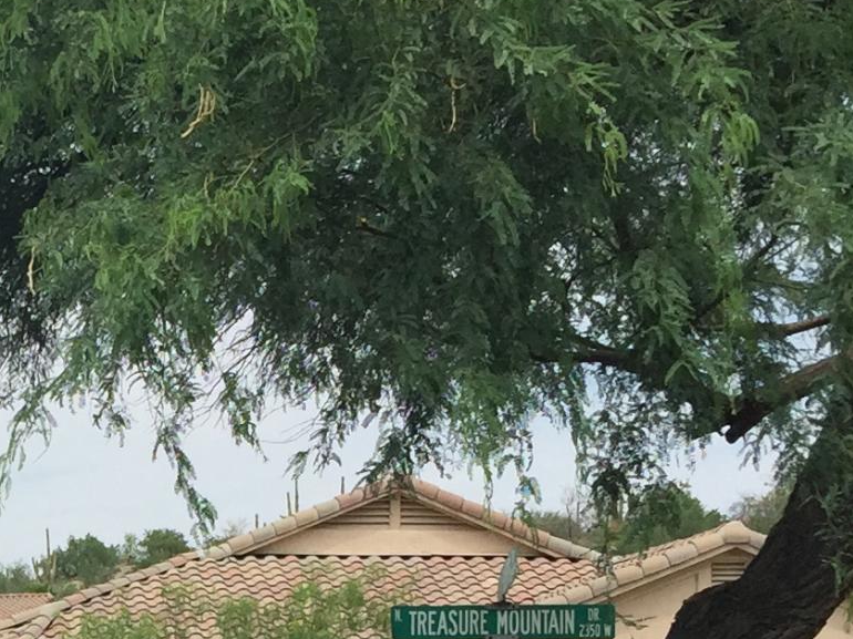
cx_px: -202
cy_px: 877
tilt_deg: -1.0
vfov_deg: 12.6
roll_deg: -2.0
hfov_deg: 16.6
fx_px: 2784
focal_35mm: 113
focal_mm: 4.15
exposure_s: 1/2639
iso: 32
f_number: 2.2
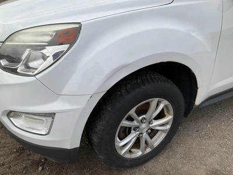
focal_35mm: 29
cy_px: 88
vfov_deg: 48.2
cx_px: 116
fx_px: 195
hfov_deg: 61.7
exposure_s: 1/2141
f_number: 1.8
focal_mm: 3
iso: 25
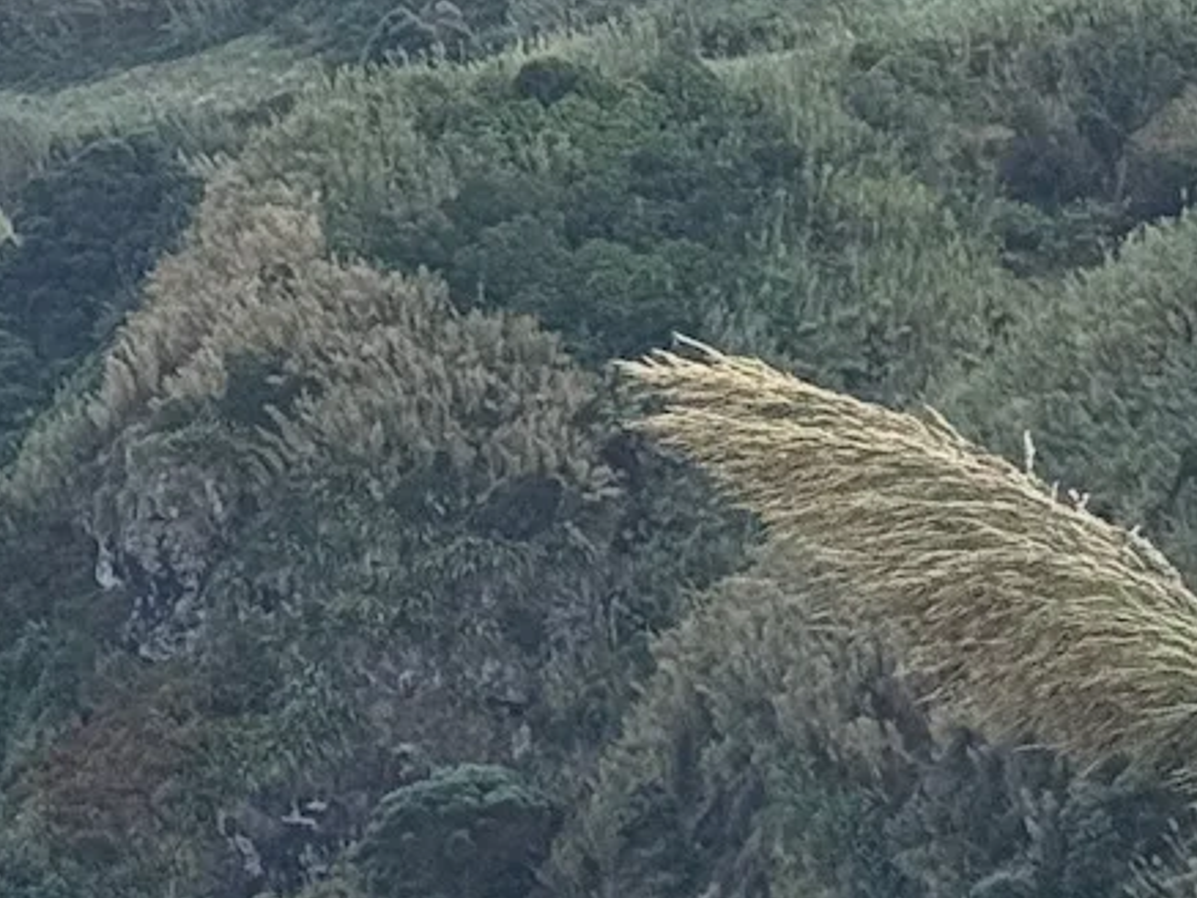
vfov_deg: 6.5
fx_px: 7782
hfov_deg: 8.2
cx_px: -1572
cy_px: 1604
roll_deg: -0.4
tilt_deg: -8.1
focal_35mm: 225
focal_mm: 6.76
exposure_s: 1/1984
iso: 64
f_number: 1.78
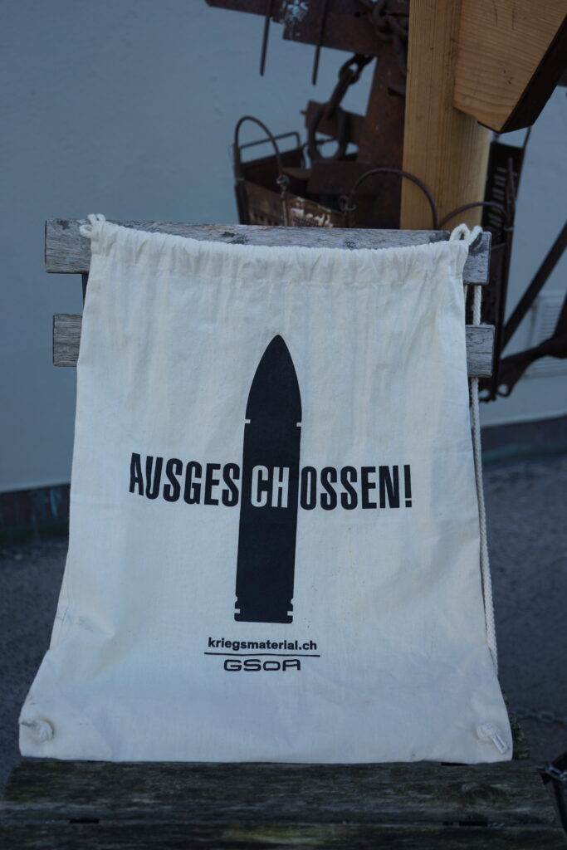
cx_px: 284
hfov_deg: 40.0
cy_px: 425
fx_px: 779
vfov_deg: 57.2
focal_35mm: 33
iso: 100
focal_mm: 33
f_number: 4
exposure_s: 1/160
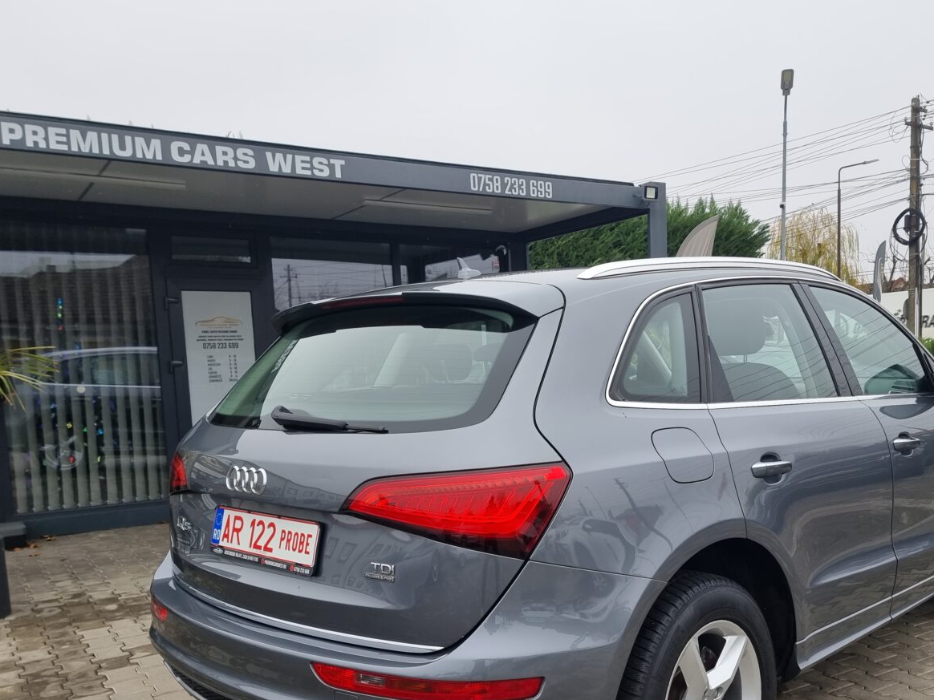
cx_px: 574
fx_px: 890
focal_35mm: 33
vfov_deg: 42.6
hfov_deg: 54.8
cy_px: 443
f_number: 1.8
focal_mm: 6.7
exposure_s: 1/100
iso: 50
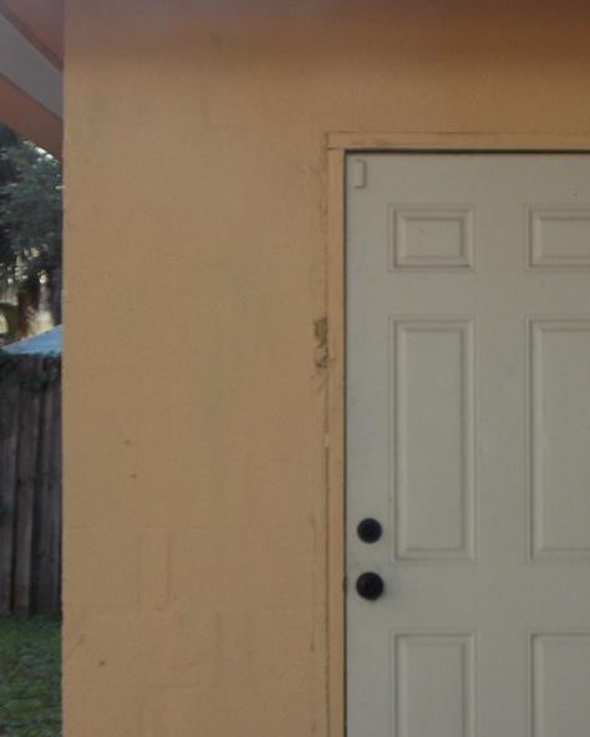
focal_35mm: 91
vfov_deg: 21.0
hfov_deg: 16.7
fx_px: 1985
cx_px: 500
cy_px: 344
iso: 80
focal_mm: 8.1
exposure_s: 1/100
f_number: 3.7
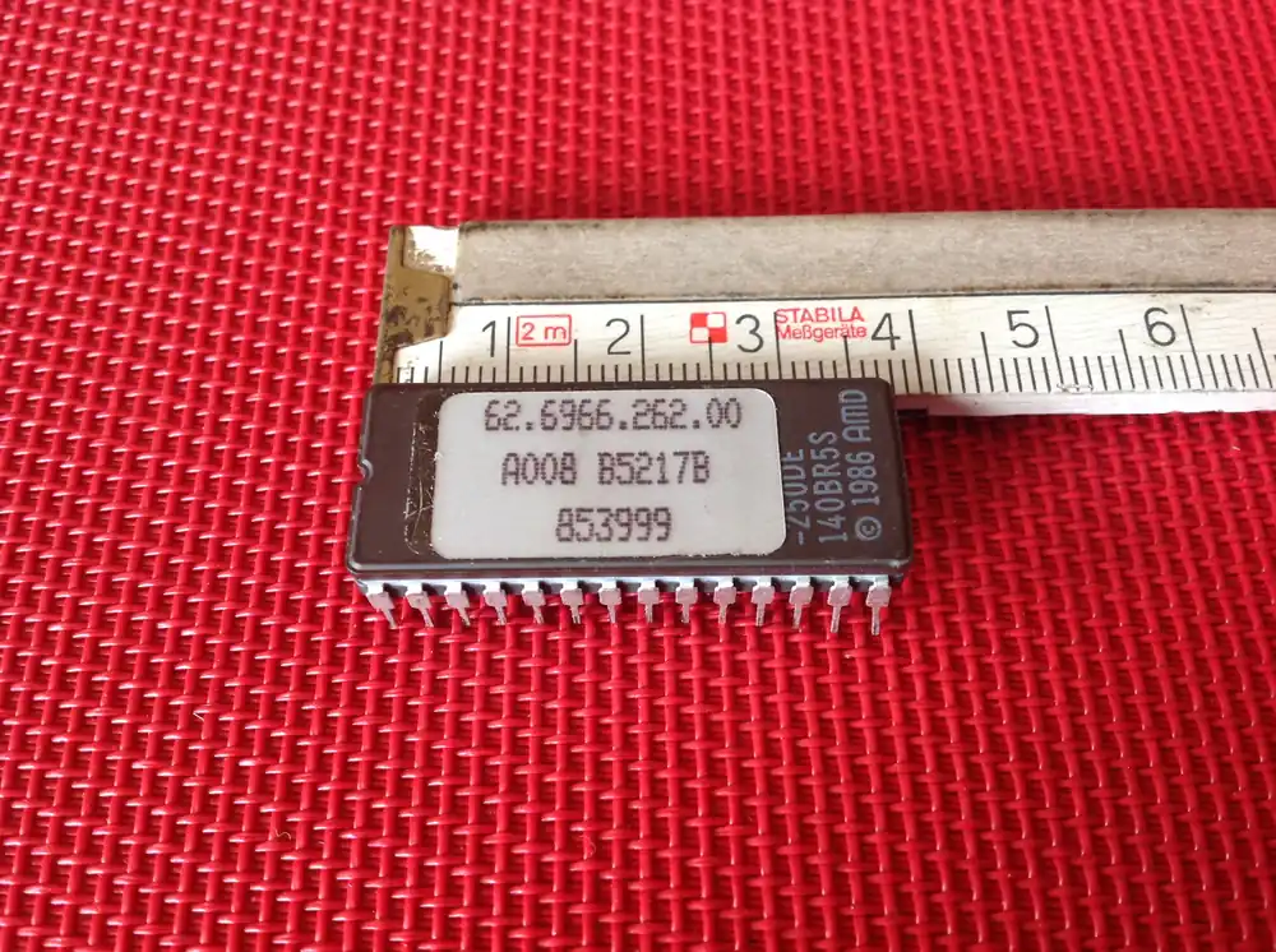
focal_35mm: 35
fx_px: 1288
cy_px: 476
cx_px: 638
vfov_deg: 40.6
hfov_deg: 52.7
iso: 100
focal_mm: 4.28
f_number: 2.4
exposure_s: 1/15
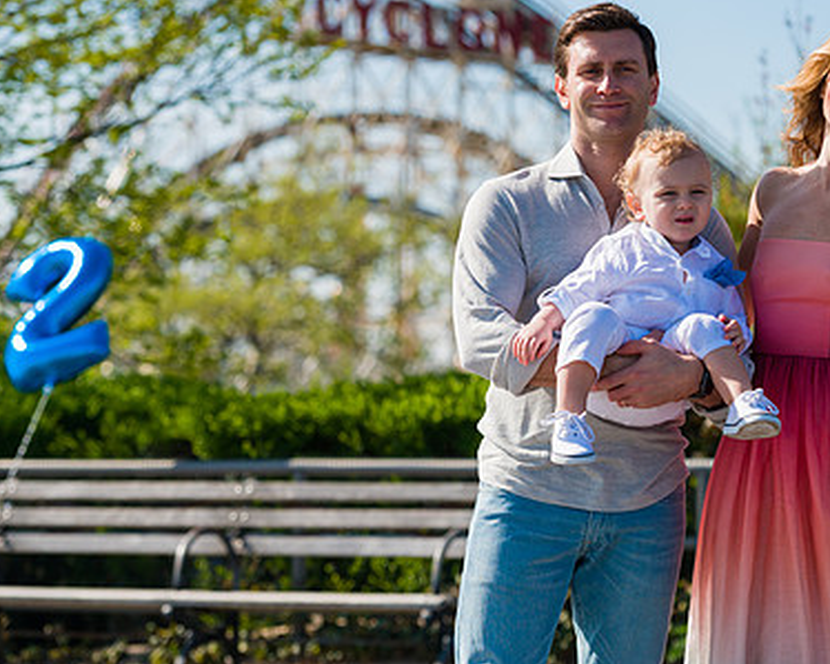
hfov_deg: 12.0
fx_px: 3929
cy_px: 244
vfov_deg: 9.6
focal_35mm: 160
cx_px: 555
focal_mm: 110
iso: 200
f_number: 5
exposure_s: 1/2500
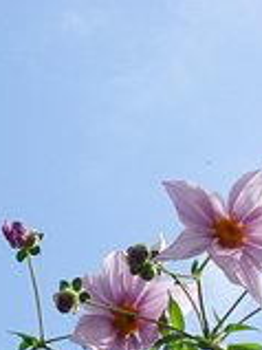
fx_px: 1950
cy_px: 277
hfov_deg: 7.6
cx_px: -26
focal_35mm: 193
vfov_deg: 10.2
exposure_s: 1/200
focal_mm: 10.41
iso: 100
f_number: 9.5
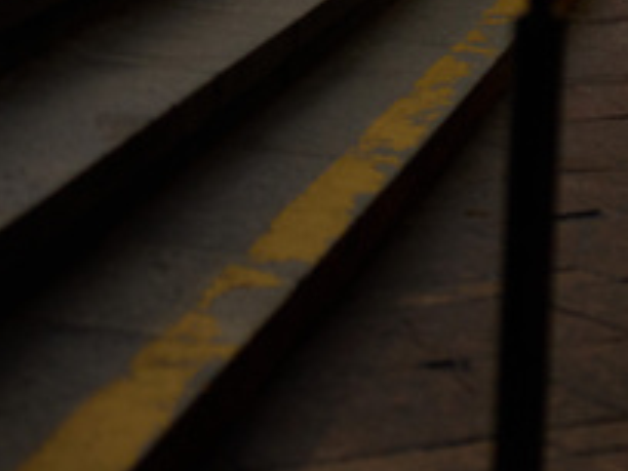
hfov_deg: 11.7
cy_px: -326
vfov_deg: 8.5
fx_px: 3066
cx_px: 246
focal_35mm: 169
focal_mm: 35
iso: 100
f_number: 1.4
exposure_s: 1/12800
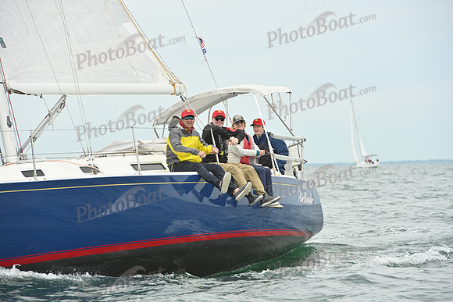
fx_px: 2517
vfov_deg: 6.9
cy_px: 151
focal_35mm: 200
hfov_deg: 10.3
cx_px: 226
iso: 320
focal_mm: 200
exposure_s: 1/1000
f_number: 8
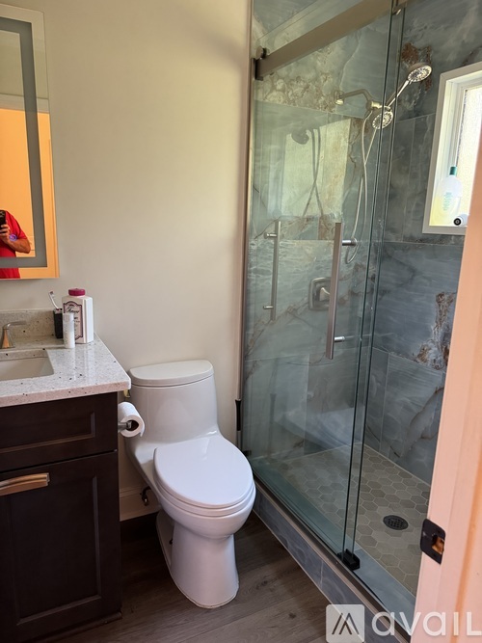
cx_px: 241
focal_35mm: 24
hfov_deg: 56.8
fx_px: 446
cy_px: 322
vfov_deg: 71.6
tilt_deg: -12.3
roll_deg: -1.9
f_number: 1.78
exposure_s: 1/60
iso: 500
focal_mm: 6.76
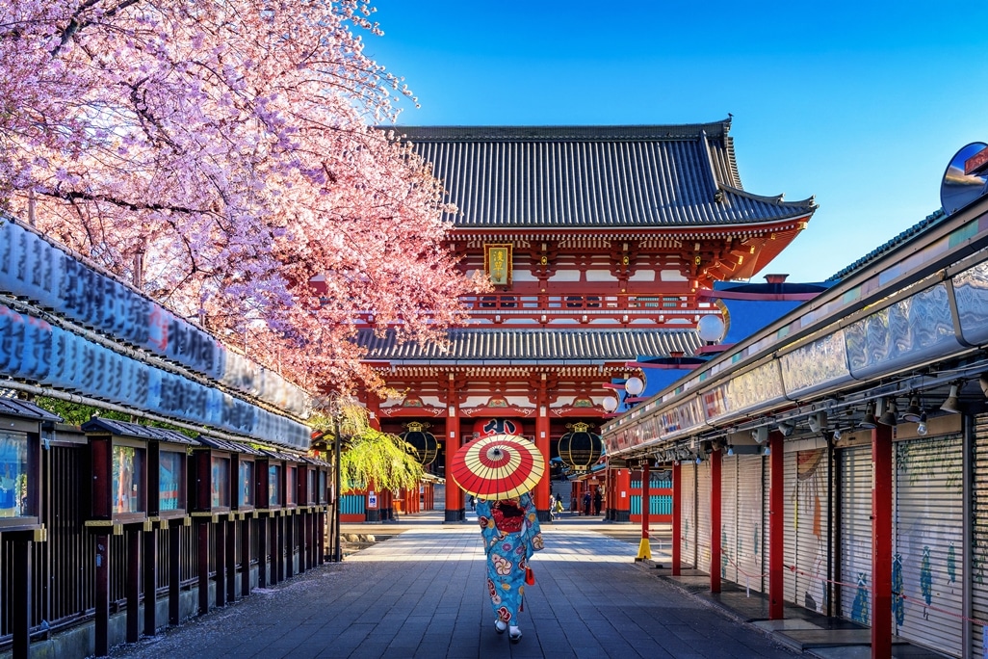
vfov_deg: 30.5
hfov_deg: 44.5
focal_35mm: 44
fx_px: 1207
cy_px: 330
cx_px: 494
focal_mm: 44
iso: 100
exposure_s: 1/80
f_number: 9
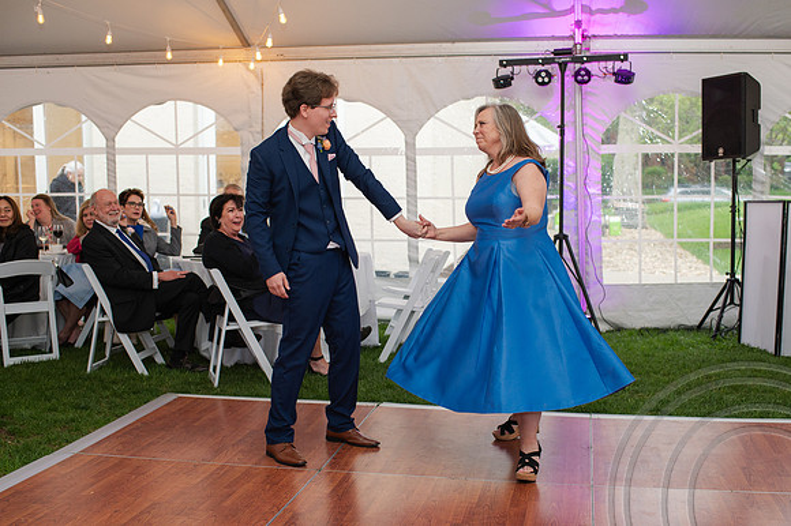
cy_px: 319
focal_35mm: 44
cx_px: 417
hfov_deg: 44.7
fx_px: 961
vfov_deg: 30.5
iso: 800
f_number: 3.2
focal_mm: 35
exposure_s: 1/200
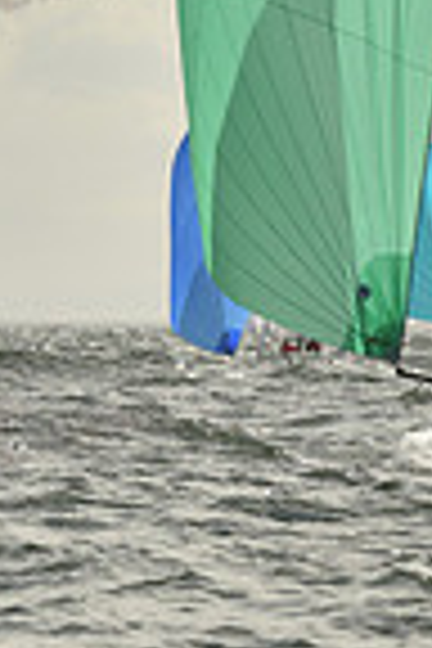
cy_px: -270
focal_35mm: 808
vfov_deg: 2.5
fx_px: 14543
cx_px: 380
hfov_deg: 1.7
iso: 320
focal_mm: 200
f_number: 9
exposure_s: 1/1600
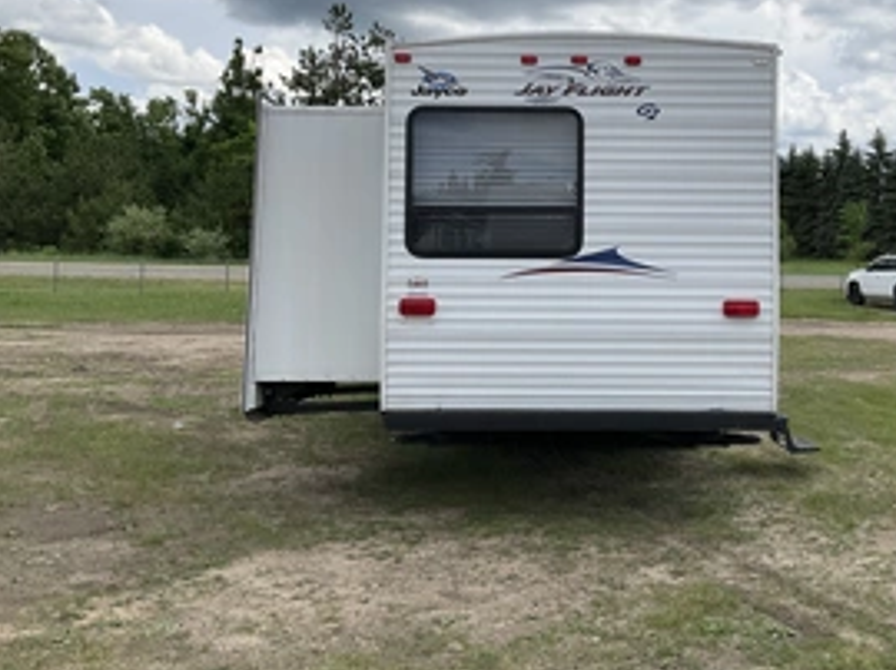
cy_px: 222
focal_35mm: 43
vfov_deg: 33.2
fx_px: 1112
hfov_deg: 43.5
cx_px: 574
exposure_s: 1/2227
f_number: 1.8
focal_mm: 3
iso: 25
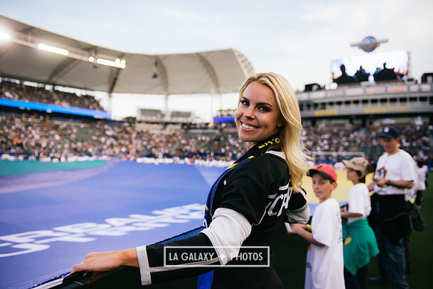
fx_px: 373
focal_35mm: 31
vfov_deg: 42.3
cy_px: 144
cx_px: 216
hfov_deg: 60.3
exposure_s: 1/2500
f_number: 2.8
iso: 400
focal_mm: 31
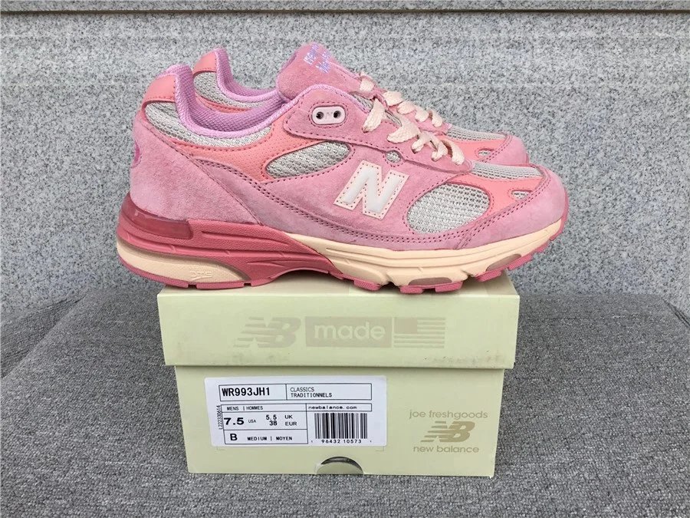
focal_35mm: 31
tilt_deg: -20.1
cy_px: 259
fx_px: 618
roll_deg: +0.3
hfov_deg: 58.4
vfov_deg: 45.4
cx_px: 345
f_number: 2.4
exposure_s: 1/354
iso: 25
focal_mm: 3.3
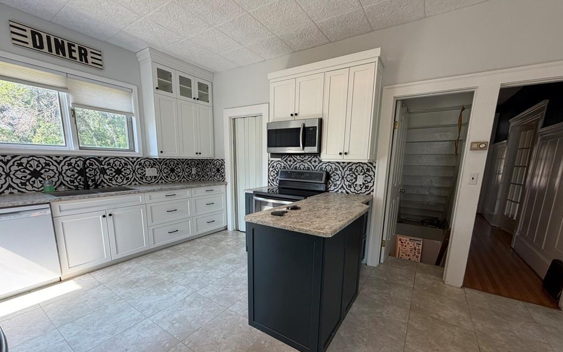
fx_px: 230
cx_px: 283
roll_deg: -0.9
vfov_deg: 74.3
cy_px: 202
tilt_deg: -10.6
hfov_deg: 101.5
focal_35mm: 15
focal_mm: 2.22
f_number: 2.2
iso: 100
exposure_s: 1/120
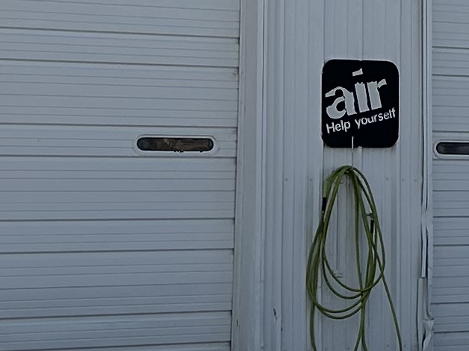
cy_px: -73
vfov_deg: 8.8
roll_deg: +0.3
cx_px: 635
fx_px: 2263
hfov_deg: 11.5
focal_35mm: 167
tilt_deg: +5.7
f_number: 1.5
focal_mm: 5.7
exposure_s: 1/4444
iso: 50
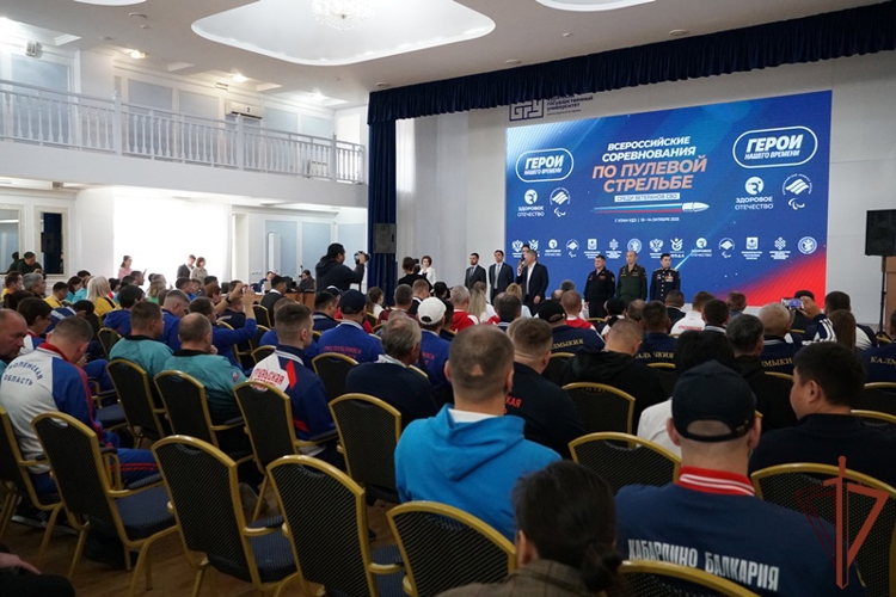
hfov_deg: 61.9
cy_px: 298
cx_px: 448
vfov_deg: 43.6
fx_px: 747
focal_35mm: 30
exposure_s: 1/160
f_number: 4
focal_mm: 20
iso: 4000
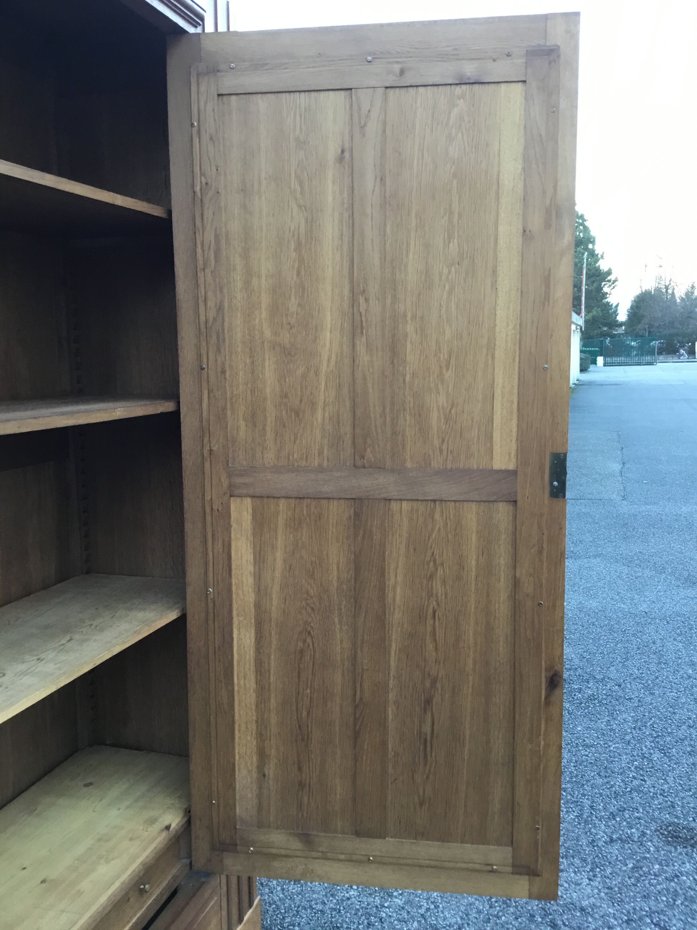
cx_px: 348
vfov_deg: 58.4
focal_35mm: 31
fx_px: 832
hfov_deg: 45.4
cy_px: 465
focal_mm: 3.3
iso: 64
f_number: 2.4
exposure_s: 1/33
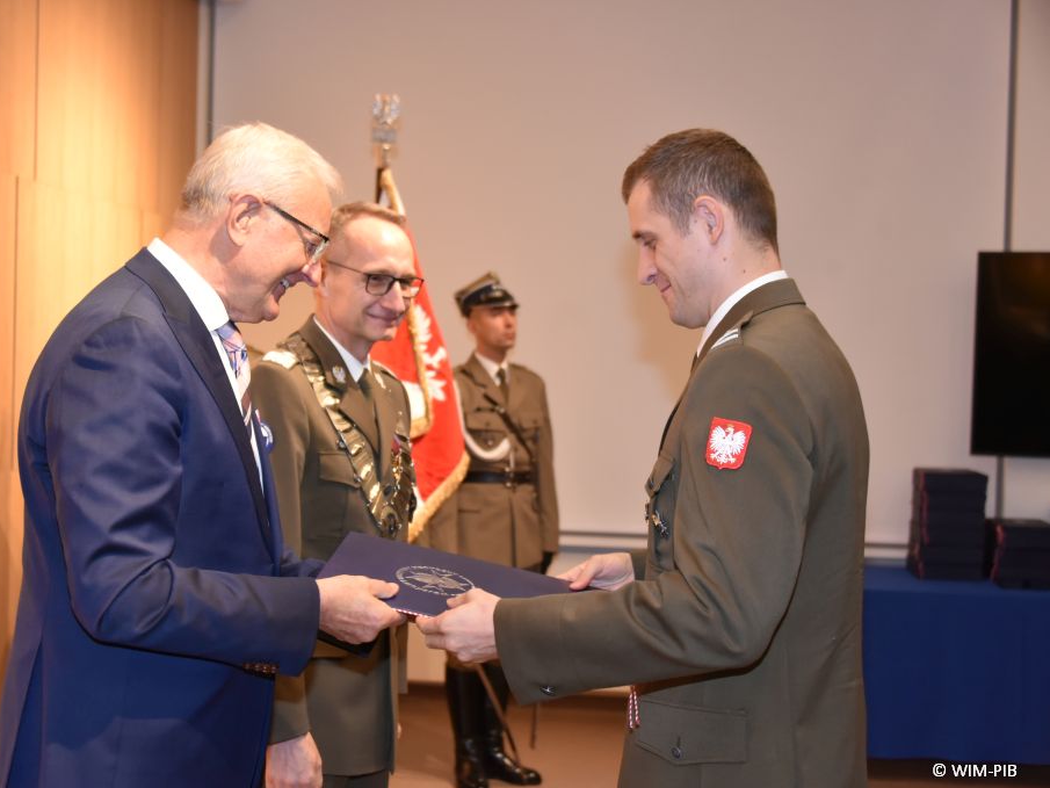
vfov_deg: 29.7
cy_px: 396
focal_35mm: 49
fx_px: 1487
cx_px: 465
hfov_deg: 38.9
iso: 2800
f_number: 4.2
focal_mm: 45
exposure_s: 1/60
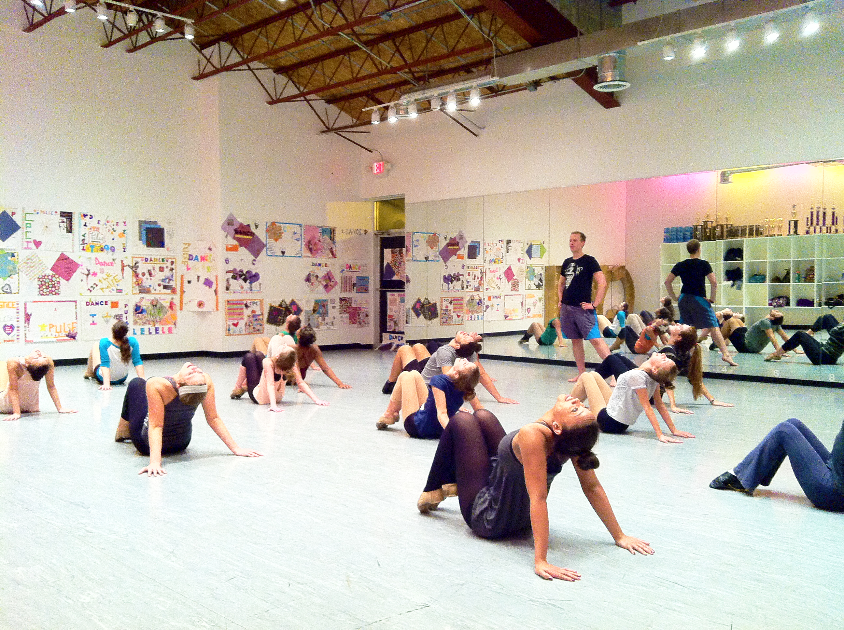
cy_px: 315
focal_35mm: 35
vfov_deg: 40.6
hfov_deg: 52.7
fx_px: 852
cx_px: 422
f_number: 2.8
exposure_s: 1/15
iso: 200
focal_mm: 3.85
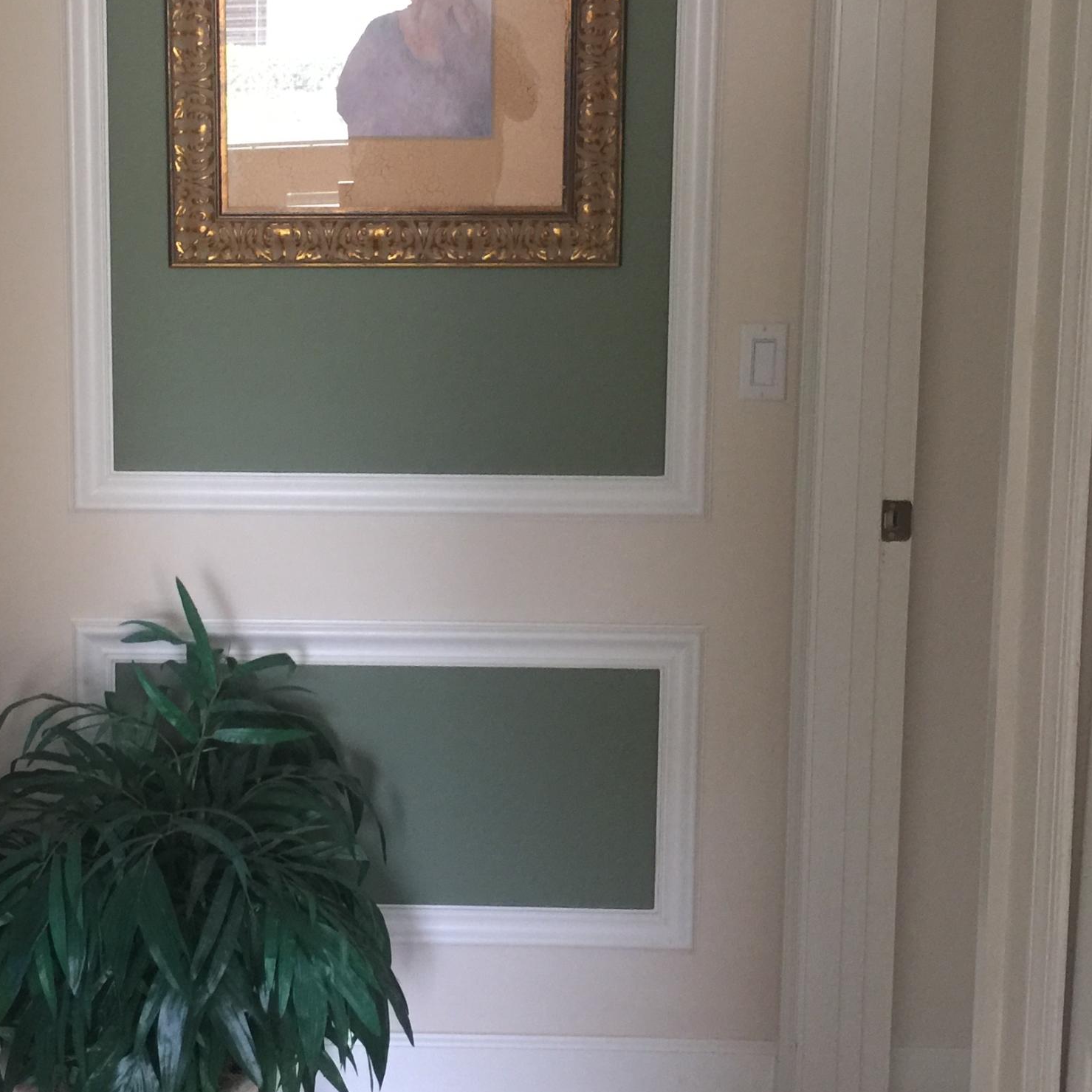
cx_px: 358
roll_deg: -1.7
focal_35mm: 52
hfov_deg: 32.5
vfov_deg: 32.4
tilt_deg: -8.8
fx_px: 1856
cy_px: 339
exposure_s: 1/15
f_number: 2.2
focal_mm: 4.15
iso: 100
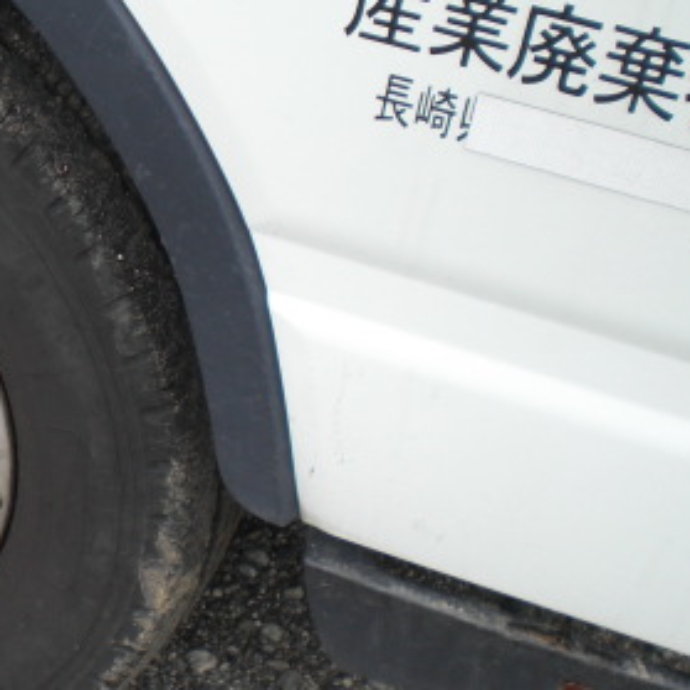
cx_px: -67
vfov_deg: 22.5
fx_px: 1736
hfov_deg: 21.3
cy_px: 354
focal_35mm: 77
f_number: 3.1
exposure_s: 1/250
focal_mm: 6.3
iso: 64
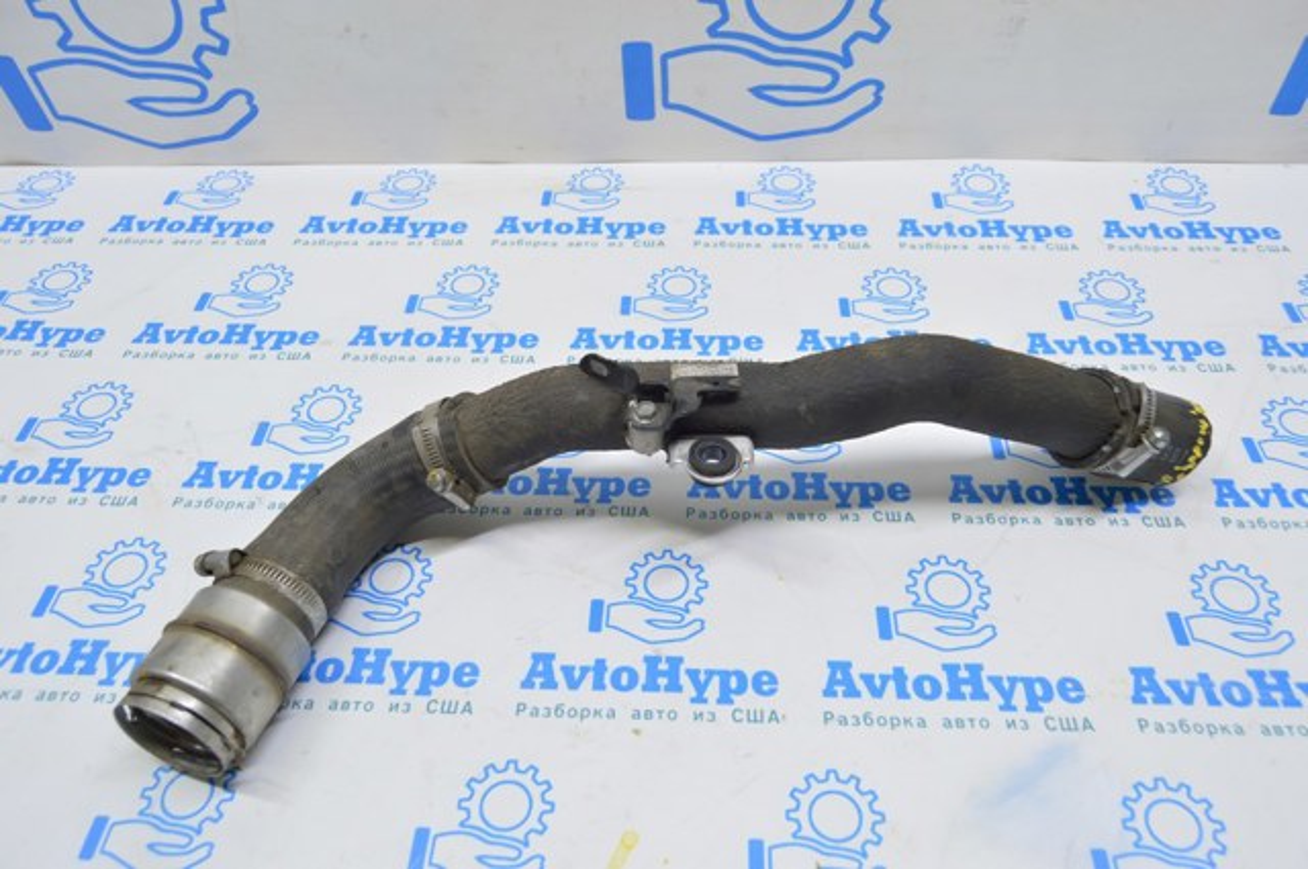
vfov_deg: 47.8
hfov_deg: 67.4
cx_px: 654
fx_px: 980
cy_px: 434
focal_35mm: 27
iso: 400
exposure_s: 1/20
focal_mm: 18
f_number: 5.6
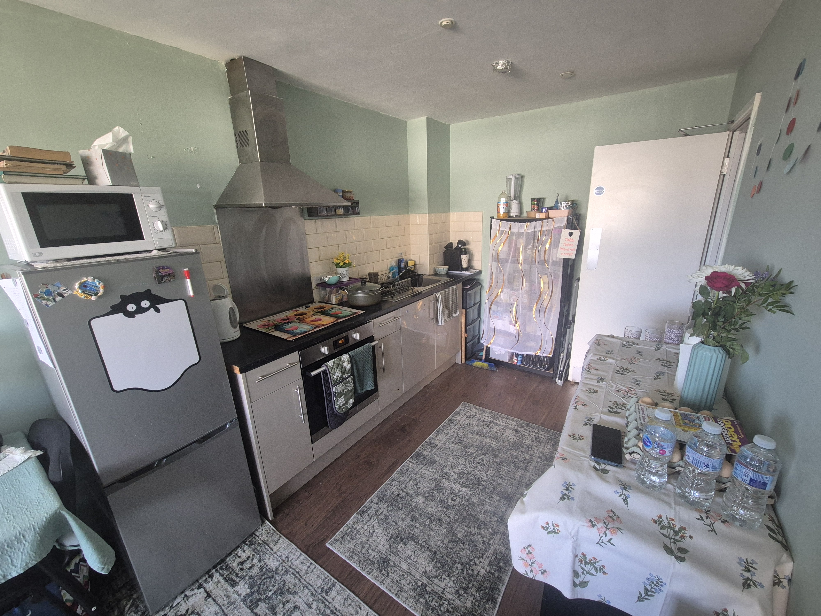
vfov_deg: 89.9
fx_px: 308
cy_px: 308
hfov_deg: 106.2
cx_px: 410
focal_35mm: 13
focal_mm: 2.2
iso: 800
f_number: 2.2
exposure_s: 1/50
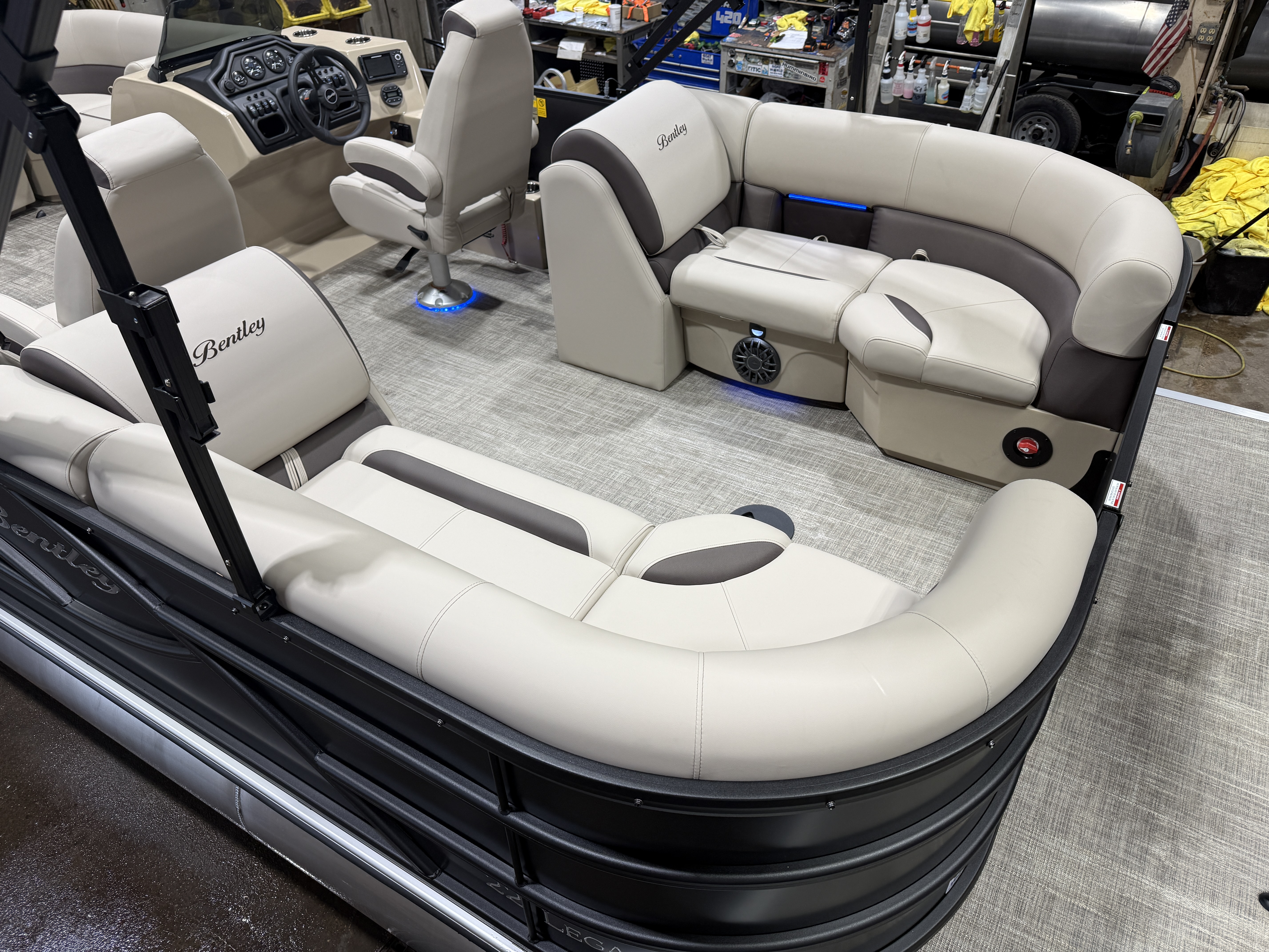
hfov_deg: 71.6
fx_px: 880
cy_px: 476
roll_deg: +2.4
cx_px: 634
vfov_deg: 56.8
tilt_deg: -37.8
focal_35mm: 24
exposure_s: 1/120
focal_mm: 6.76
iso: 80
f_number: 1.78
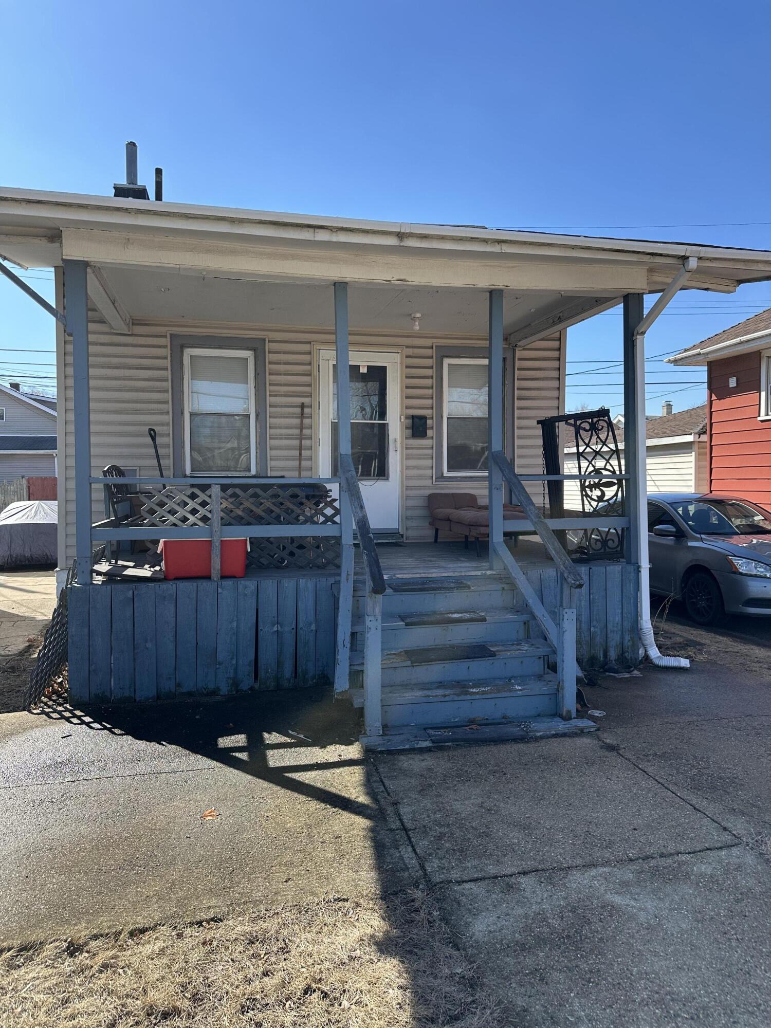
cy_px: 514
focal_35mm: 24
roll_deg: -0.1
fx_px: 713
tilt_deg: -0.6
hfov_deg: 56.8
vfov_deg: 71.6
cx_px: 386
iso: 80
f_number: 1.78
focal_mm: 6.86
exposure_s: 1/1988
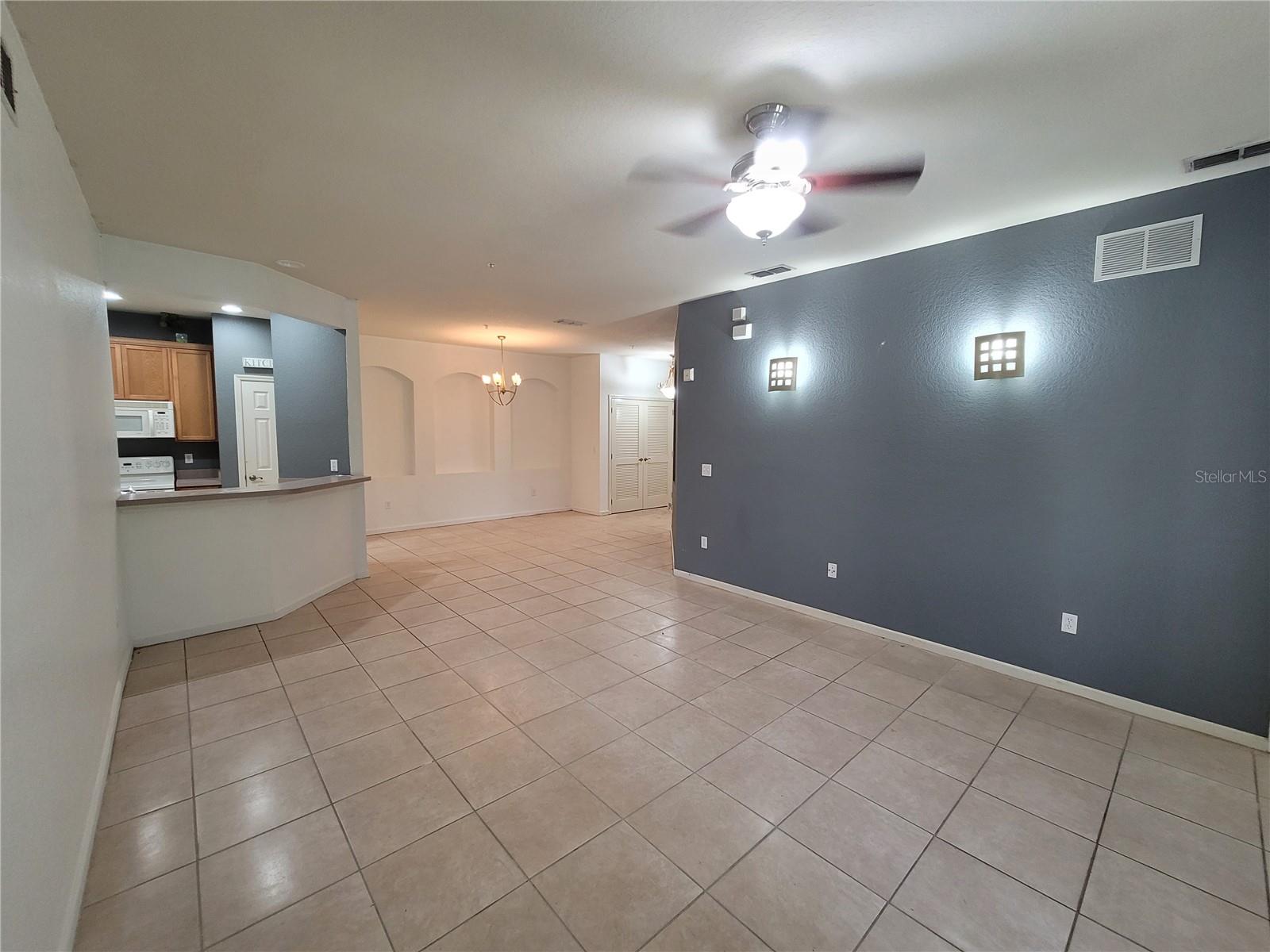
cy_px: 476
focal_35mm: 13
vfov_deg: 89.9
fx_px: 477
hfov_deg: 106.2
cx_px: 635
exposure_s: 1/60
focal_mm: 2.2
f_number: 2.2
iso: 250
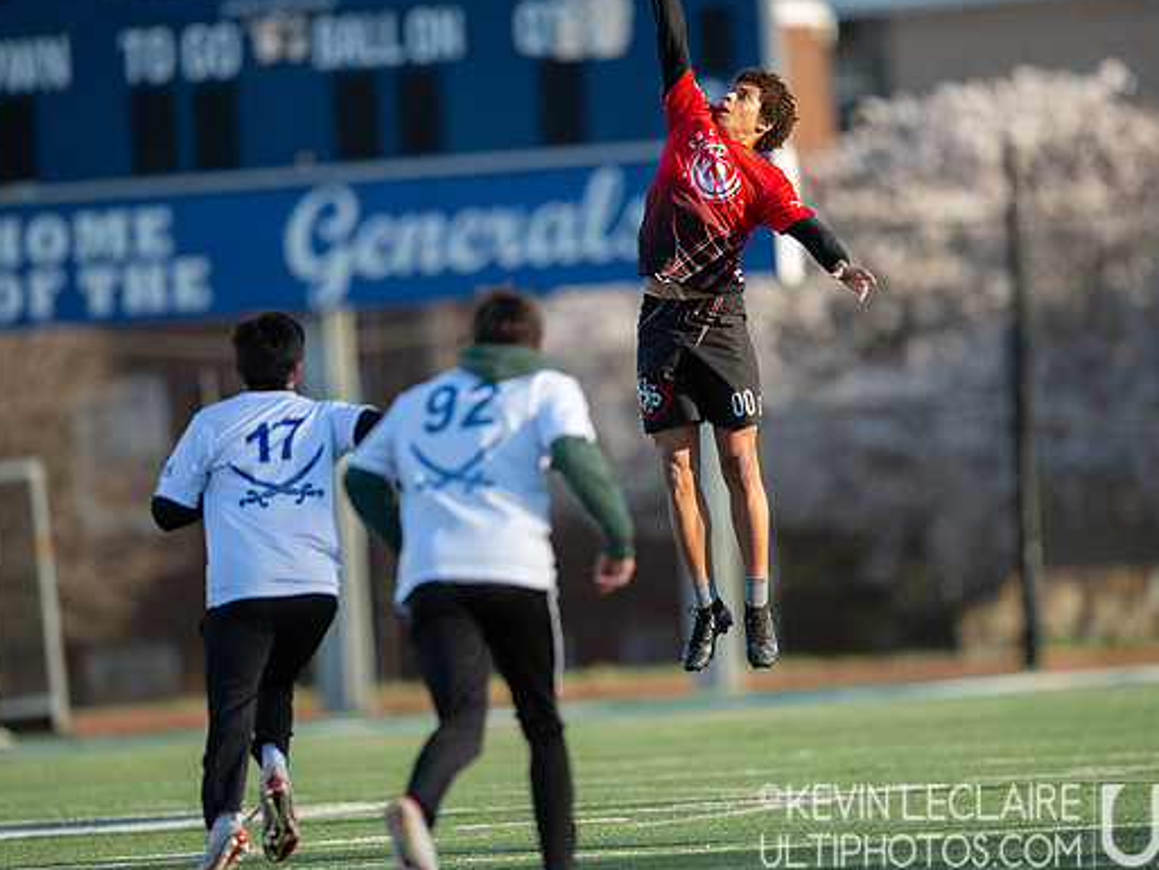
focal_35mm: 519
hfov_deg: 3.8
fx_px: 17381
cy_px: 386
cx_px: 620
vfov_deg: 2.9
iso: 400
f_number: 2.8
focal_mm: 400
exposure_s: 1/1600
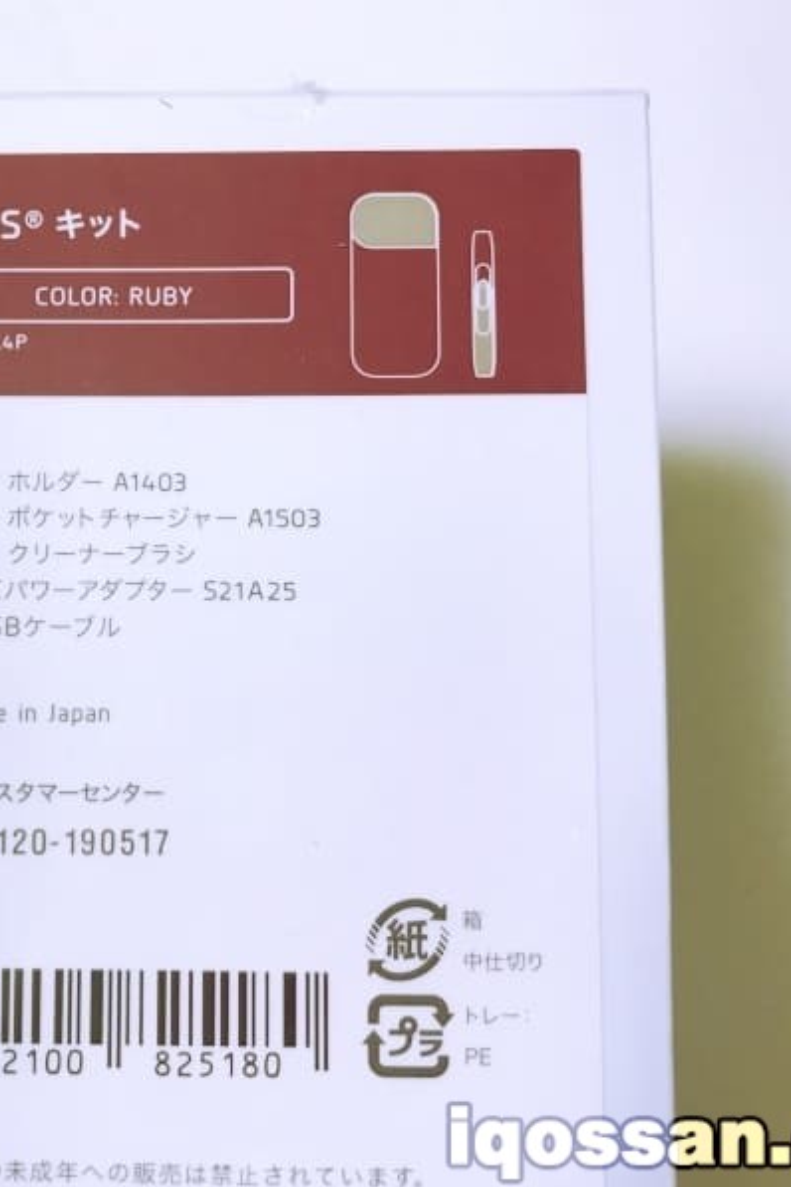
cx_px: 189
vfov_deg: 49.6
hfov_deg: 33.5
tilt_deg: -84.4
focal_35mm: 39
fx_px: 1285
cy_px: 594
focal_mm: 3.99
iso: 25
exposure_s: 1/33
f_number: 1.8
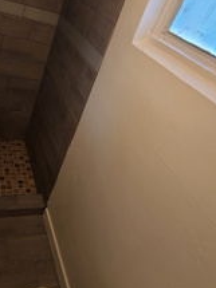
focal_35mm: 29
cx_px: 85
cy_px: 100
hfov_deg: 47.9
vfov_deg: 60.5
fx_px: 242
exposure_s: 1/60
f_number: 2.2
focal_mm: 2.2
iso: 100
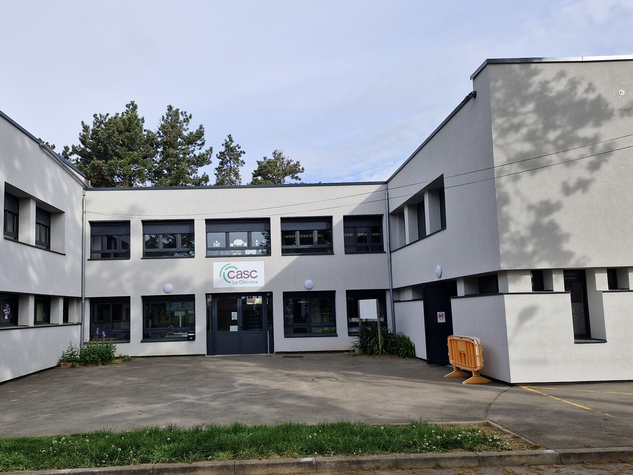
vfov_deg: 48.2
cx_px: 266
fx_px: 530
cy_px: 251
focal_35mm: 29
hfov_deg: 61.3
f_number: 1.8
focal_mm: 5.54
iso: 50
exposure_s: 1/1308
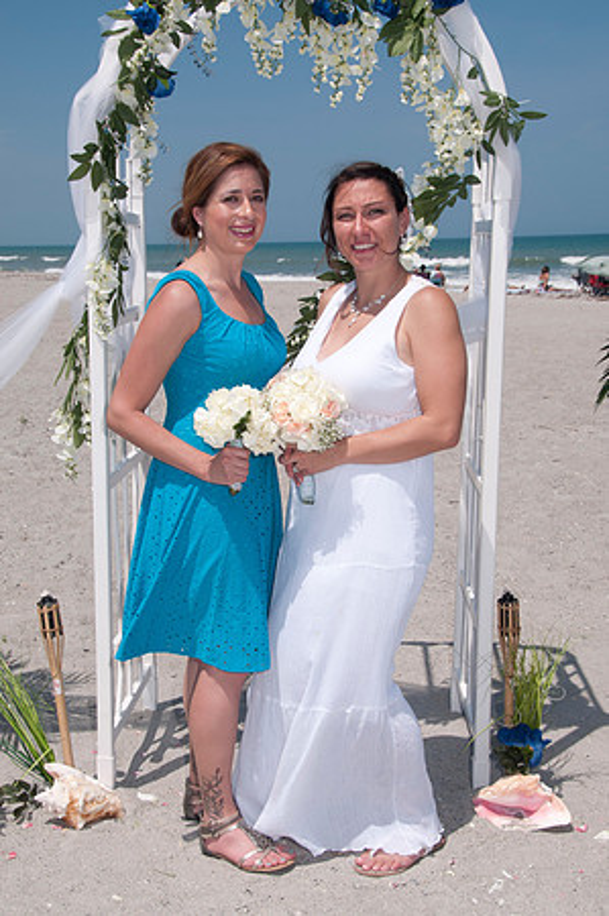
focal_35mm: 48
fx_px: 1221
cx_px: 304
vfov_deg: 41.2
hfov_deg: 28.0
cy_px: 458
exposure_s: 1/250
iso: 100
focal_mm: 32
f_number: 13
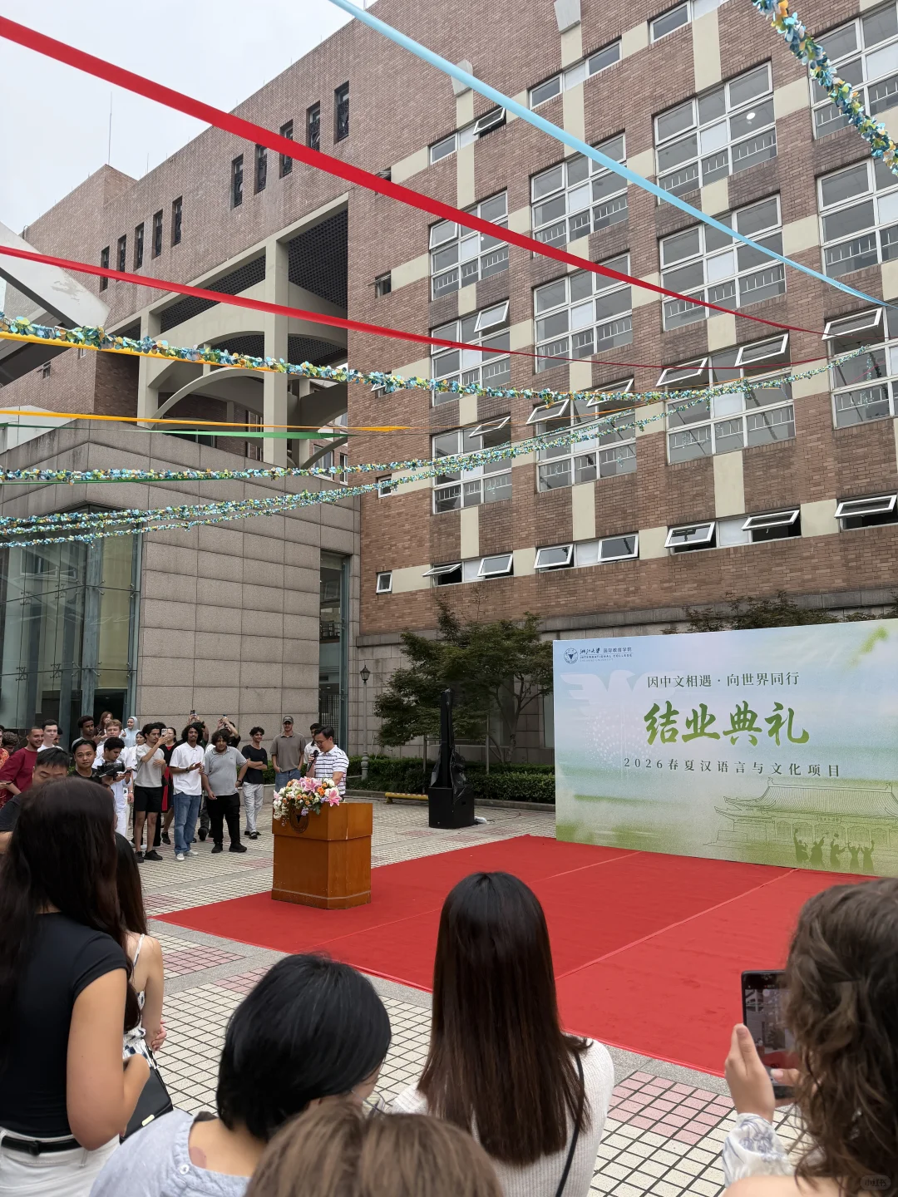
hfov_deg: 56.8
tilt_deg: +7.4
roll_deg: -0.6
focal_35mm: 24
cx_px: 449
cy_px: 598
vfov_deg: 71.6
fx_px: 830
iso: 100
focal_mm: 6.76
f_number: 1.78
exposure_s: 1/632
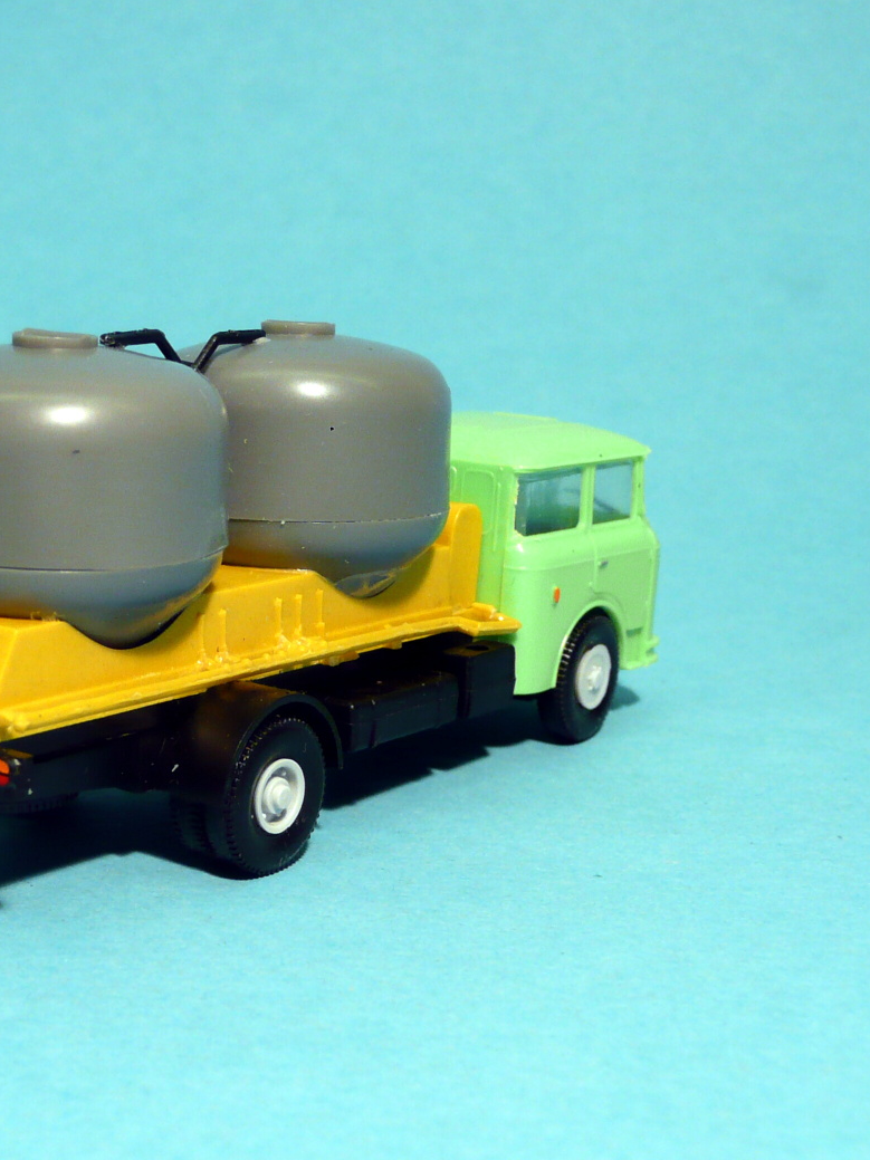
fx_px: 2045
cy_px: 588
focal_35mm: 61
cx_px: 290
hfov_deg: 23.9
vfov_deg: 31.7
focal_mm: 7.3
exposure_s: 1/20
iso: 200
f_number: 4.1
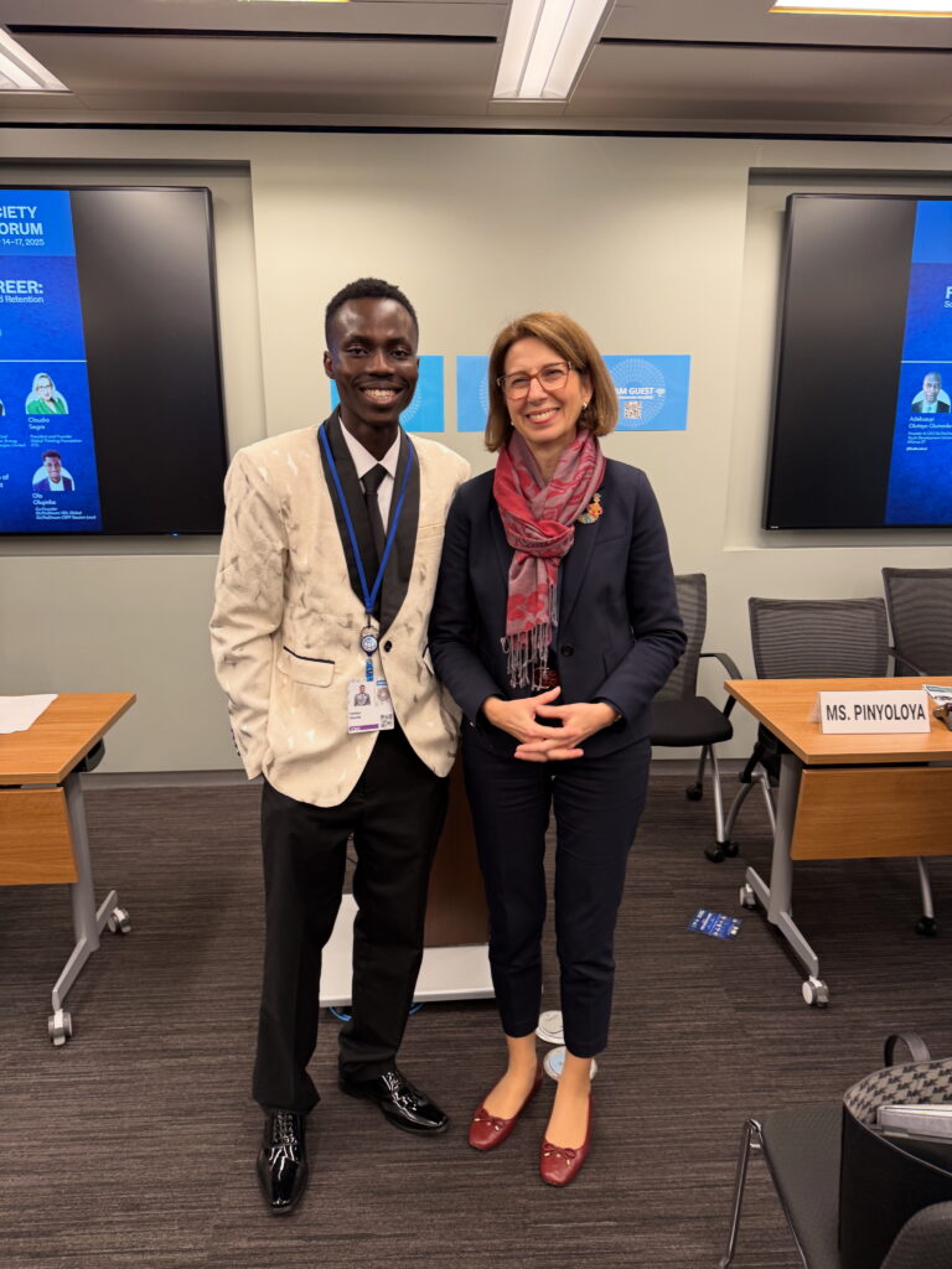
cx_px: 476
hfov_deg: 56.8
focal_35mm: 24
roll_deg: +0.8
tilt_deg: -12.9
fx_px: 880
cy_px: 634
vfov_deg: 71.6
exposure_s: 1/60
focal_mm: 6.76
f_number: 1.78
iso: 125
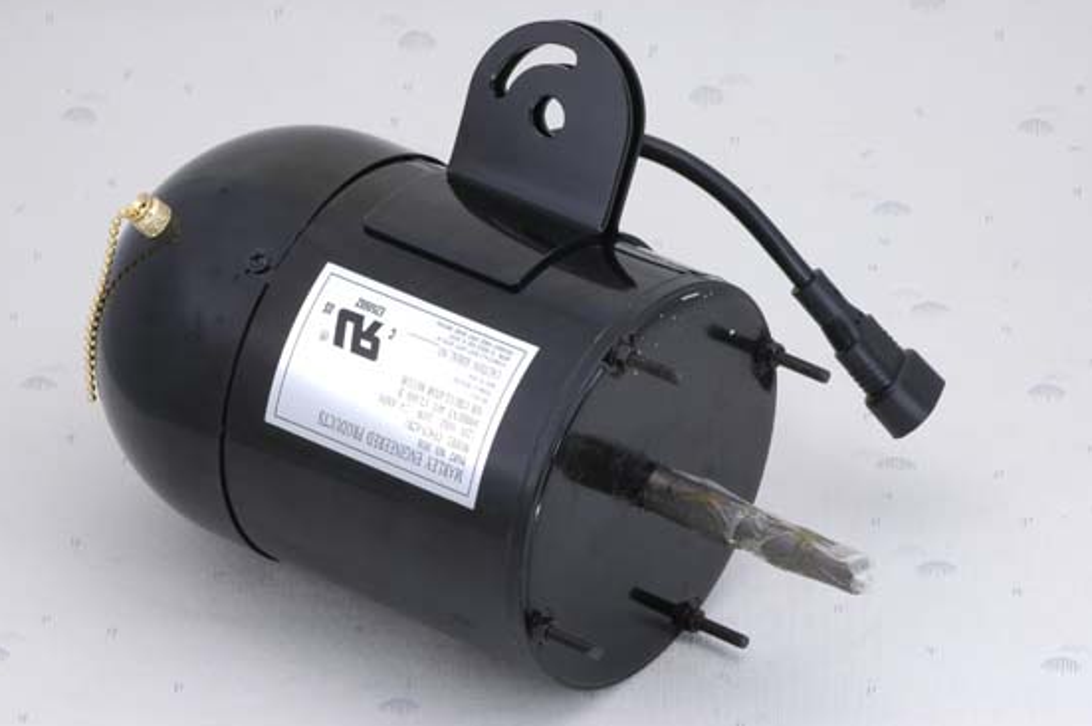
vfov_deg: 7.5
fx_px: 5544
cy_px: 342
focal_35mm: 183
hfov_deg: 11.2
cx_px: 541
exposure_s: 1/125
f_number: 22
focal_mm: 112
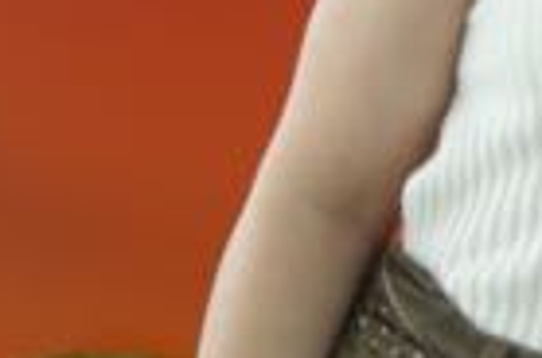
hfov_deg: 7.1
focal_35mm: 246
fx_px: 3695
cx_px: 1840
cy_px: -107
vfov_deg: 5.5
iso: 1600
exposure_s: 1/125
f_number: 3.5
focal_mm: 31
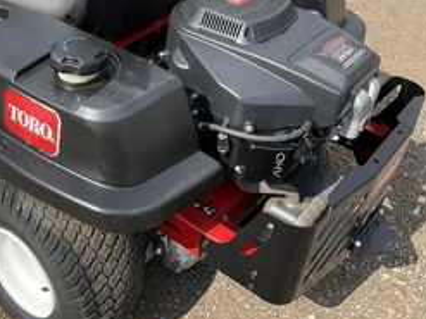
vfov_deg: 30.6
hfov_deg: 39.6
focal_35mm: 47
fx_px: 578
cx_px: 119
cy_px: 107
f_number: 1.8
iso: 25
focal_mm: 3
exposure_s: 1/869
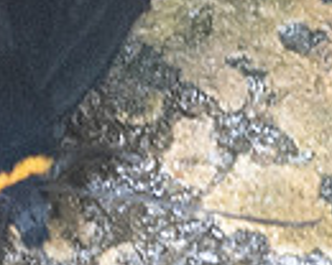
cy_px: 152
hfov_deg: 0.8
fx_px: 25027
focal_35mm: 2547
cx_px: 77
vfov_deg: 0.6
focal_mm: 150
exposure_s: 1/50
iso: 1250
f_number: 4
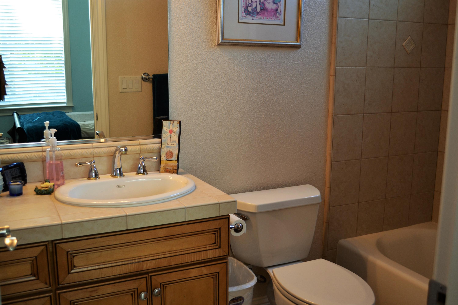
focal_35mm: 36
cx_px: 229
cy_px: 152
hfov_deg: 53.1
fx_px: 458
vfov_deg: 36.9
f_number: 4
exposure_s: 1/40
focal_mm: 24
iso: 400
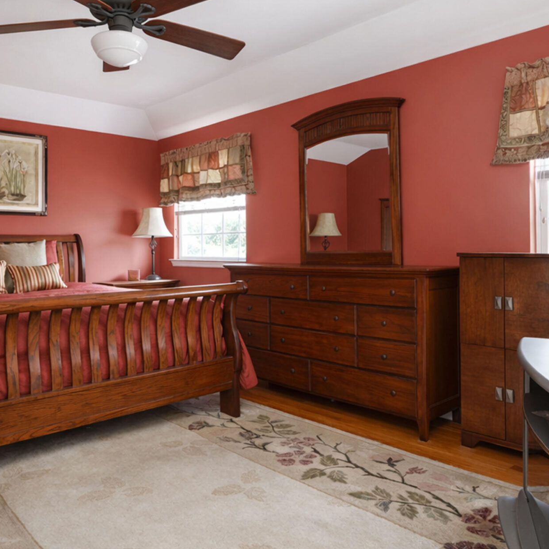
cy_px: 240
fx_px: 518
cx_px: 216
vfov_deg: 55.7
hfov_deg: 55.4
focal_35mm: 29
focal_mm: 16.5
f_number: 4
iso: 64
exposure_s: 1/8
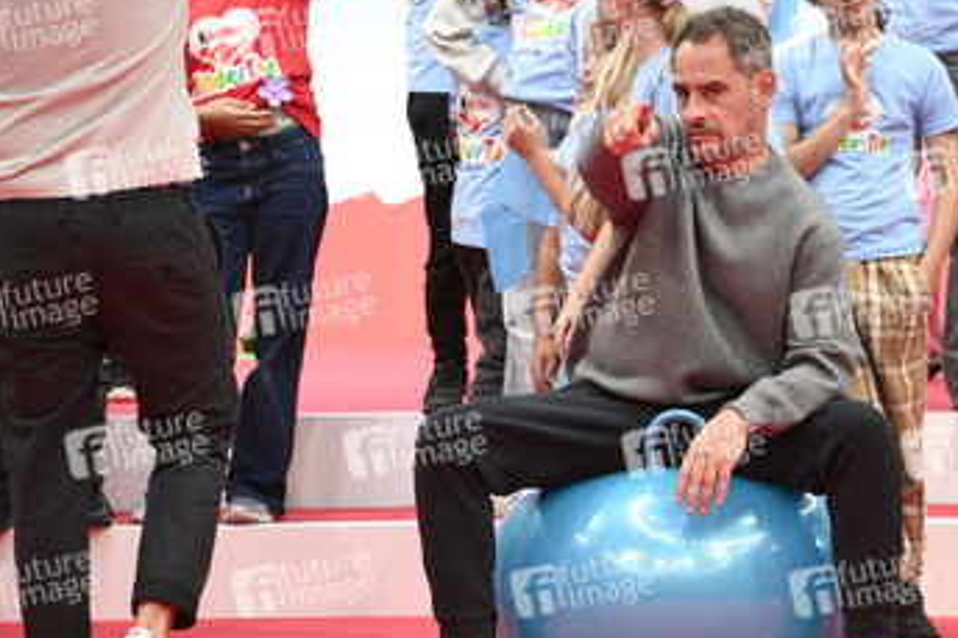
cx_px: 620
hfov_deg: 7.9
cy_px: 376
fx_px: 6968
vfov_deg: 5.2
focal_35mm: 262
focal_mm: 200
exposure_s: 1/160
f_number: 5.6
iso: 8000
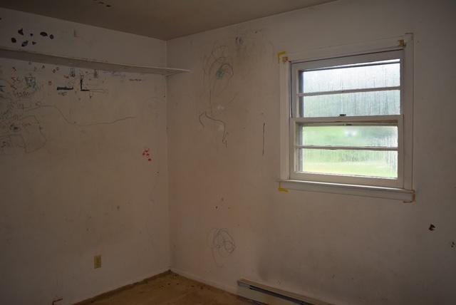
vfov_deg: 43.7
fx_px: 380
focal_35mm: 30
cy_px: 152
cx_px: 228
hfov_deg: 61.9
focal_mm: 20
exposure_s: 1/200
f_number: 4
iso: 800
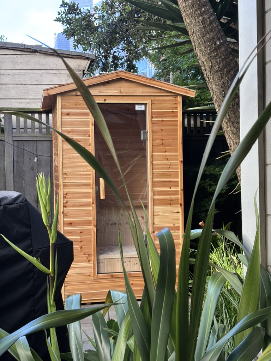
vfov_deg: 36.8
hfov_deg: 28.0
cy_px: 180
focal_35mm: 52
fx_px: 543
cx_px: 136
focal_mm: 5.96
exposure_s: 1/97
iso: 50
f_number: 1.6
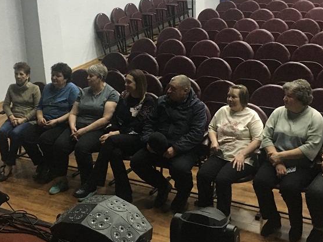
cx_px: 137
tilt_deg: -14.9
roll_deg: +2.3
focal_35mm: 52
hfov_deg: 36.8
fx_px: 485
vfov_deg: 28.0
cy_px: 99
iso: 200
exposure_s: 1/17
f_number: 2.2
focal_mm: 4.15
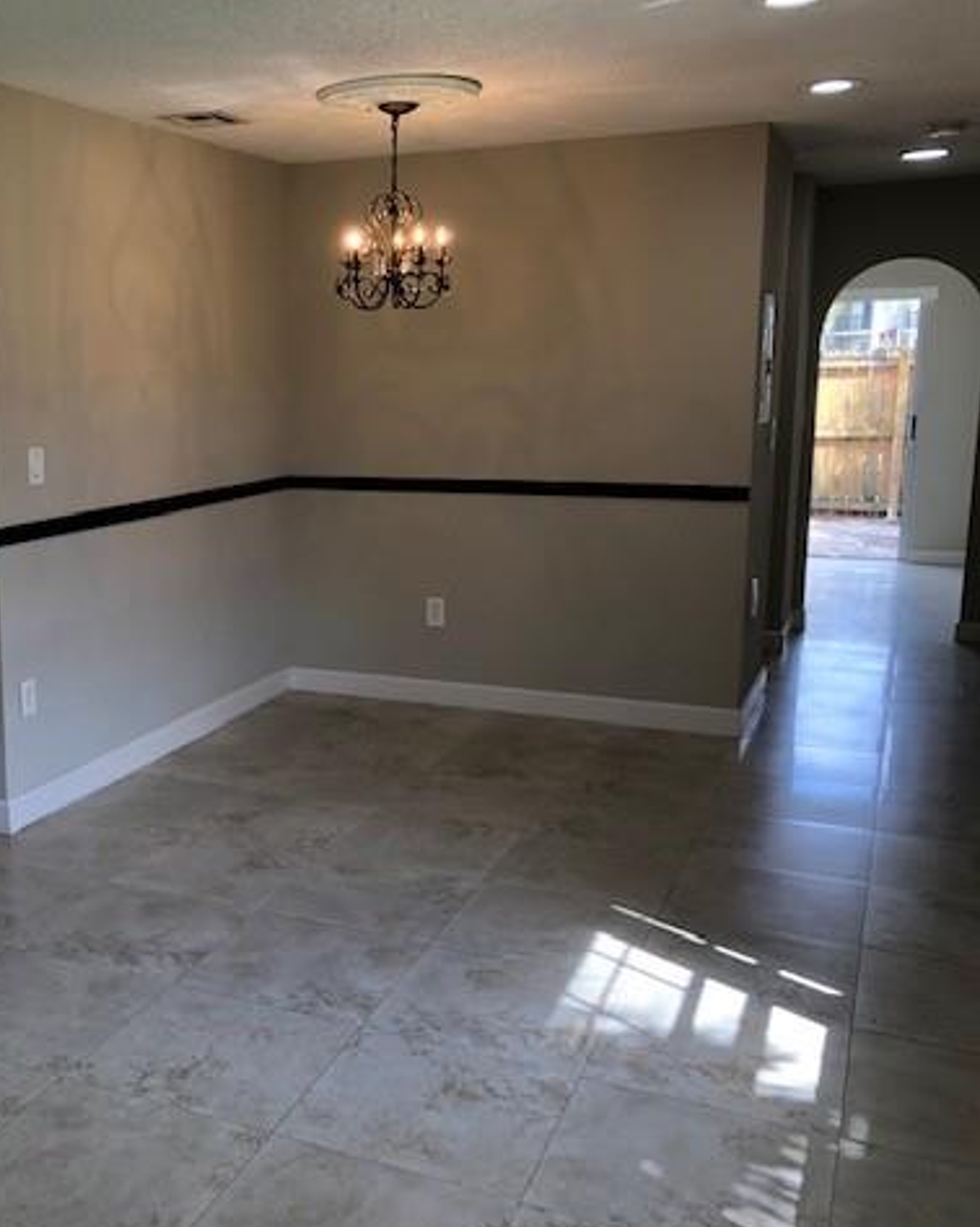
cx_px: 192
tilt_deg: -11.1
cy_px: 620
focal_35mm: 37
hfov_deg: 38.6
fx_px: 1342
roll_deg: +0.3
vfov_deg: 49.1
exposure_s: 1/120
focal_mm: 3.99
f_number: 1.8
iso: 50
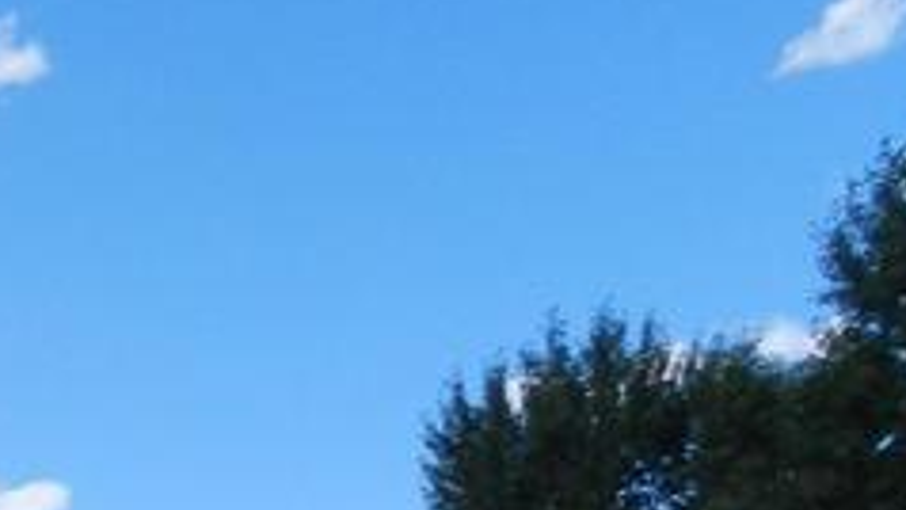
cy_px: 1191
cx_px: -780
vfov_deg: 9.9
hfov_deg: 16.3
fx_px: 2595
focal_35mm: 108
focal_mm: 4
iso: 160
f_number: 4
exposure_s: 1/1000
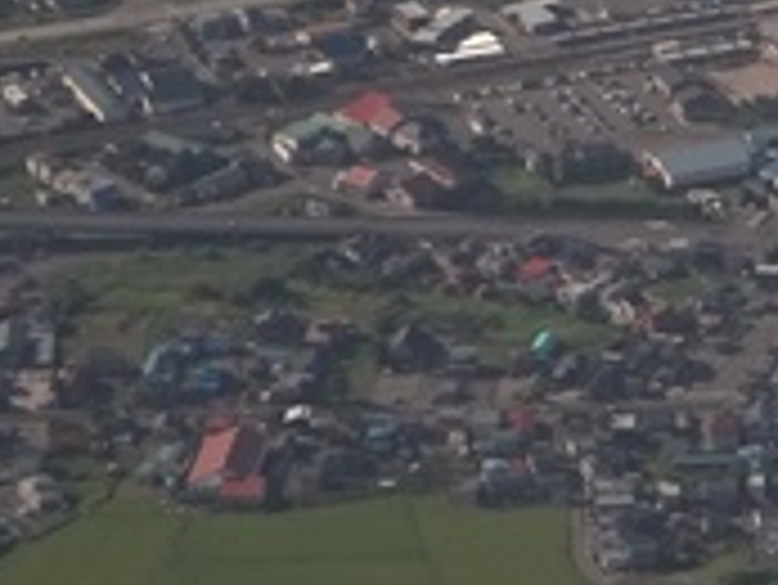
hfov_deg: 4.8
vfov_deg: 3.6
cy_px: 214
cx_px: 1268
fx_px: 9266
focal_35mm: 412
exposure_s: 1/400
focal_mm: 17.49
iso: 80
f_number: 5
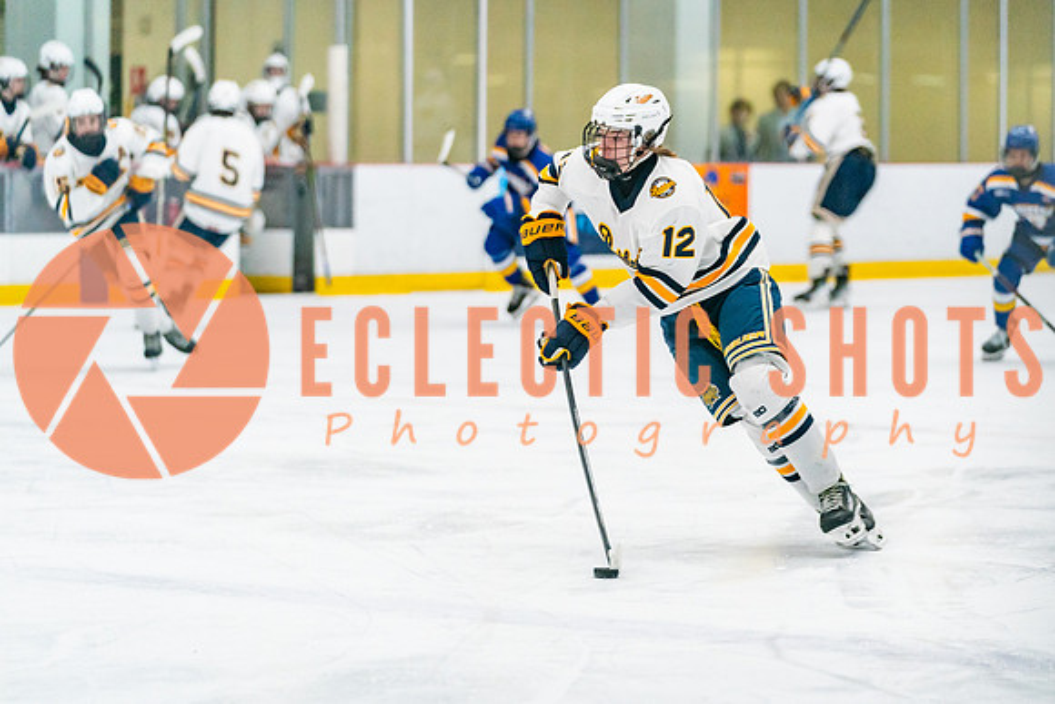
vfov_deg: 8.3
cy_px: 352
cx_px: 661
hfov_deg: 12.4
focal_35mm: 166
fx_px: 4868
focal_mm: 127
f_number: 2.8
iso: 3200
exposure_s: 1/1250
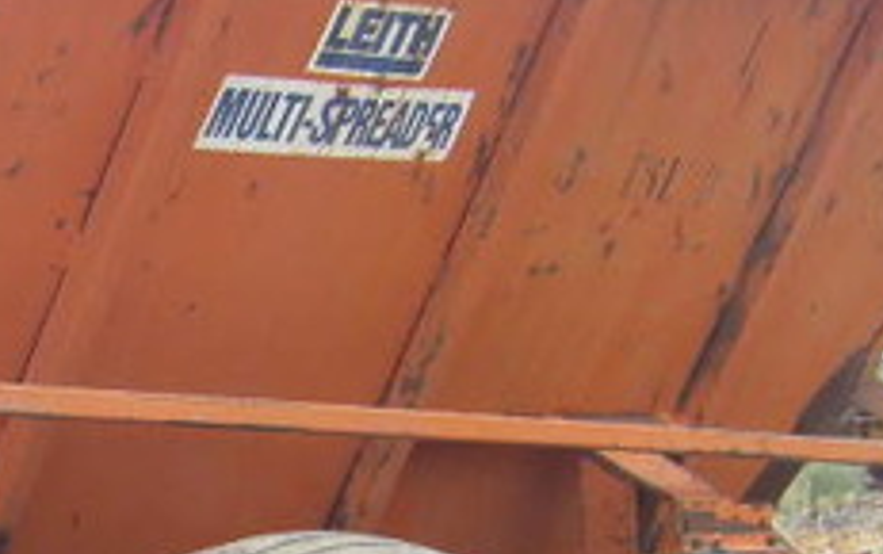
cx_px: -50
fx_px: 3710
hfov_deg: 13.3
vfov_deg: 8.5
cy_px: 611
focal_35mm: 154
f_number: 3.5
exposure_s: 1/60
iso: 64
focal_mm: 6.9
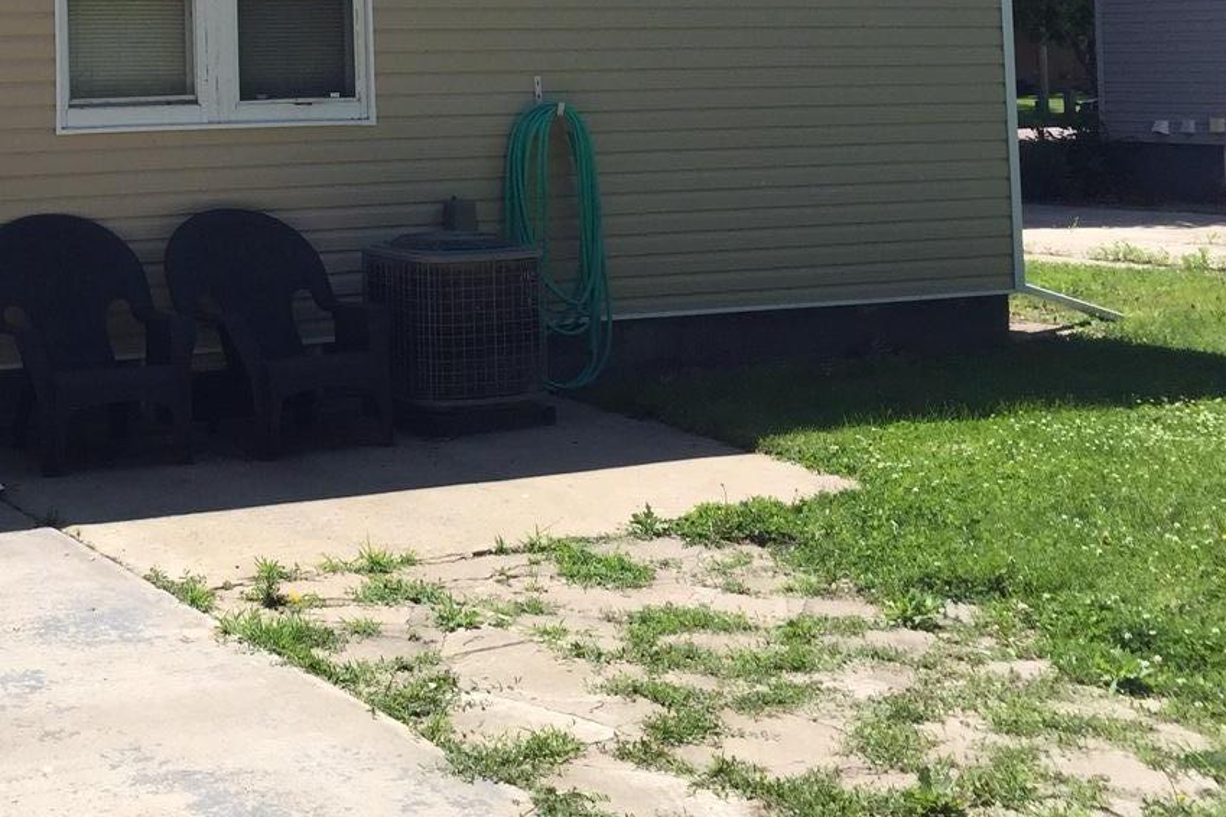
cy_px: -32
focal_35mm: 58
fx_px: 1975
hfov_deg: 32.8
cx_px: 139
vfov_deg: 22.3
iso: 32
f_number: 2.2
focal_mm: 4.15
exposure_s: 1/1799
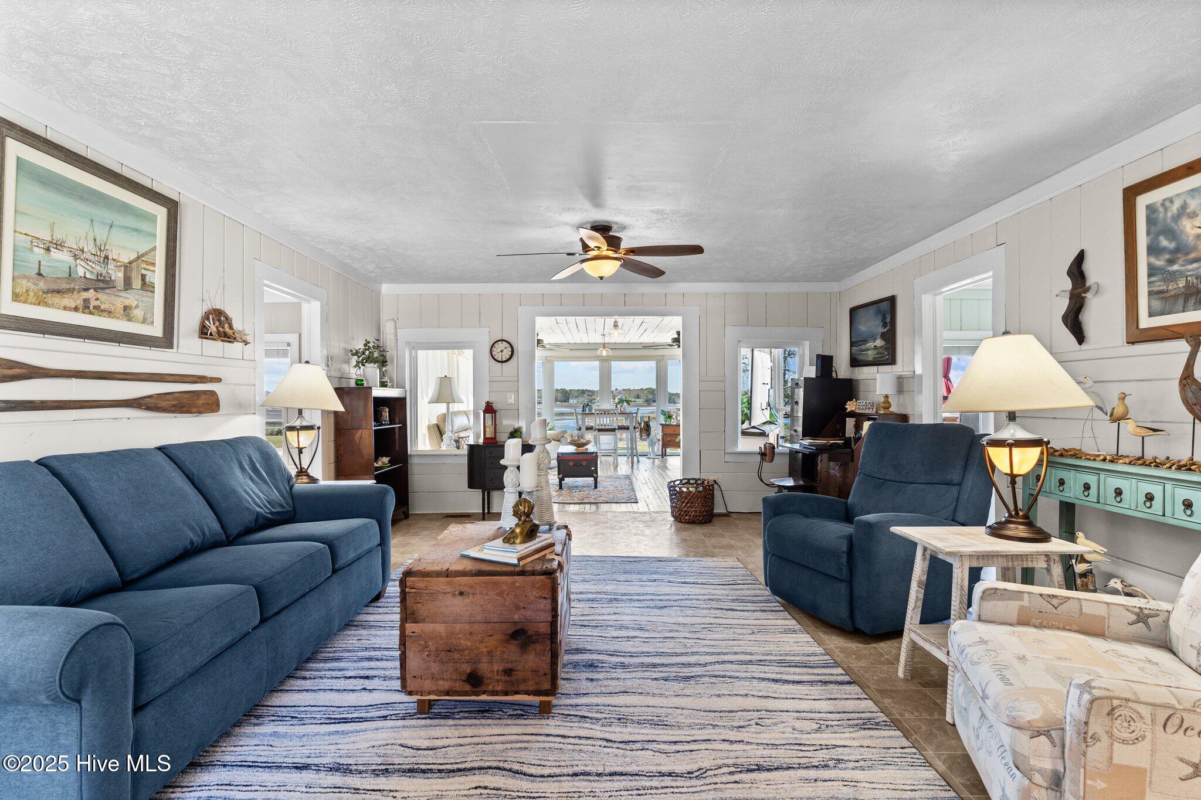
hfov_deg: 93.3
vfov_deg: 70.4
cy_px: 400
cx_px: 600
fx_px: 567
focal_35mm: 17
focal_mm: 17
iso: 250
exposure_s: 1/13
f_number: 7.1
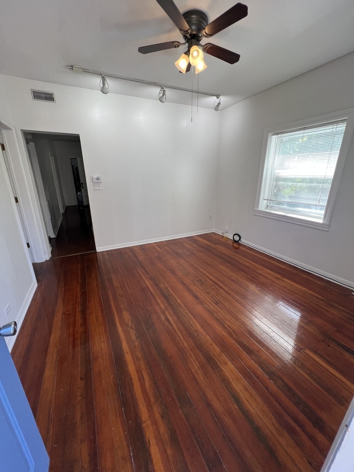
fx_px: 177
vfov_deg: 106.2
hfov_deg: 89.9
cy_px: 236
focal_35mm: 13
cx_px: 177
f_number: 1.8
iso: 100
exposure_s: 1/120
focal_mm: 1.57
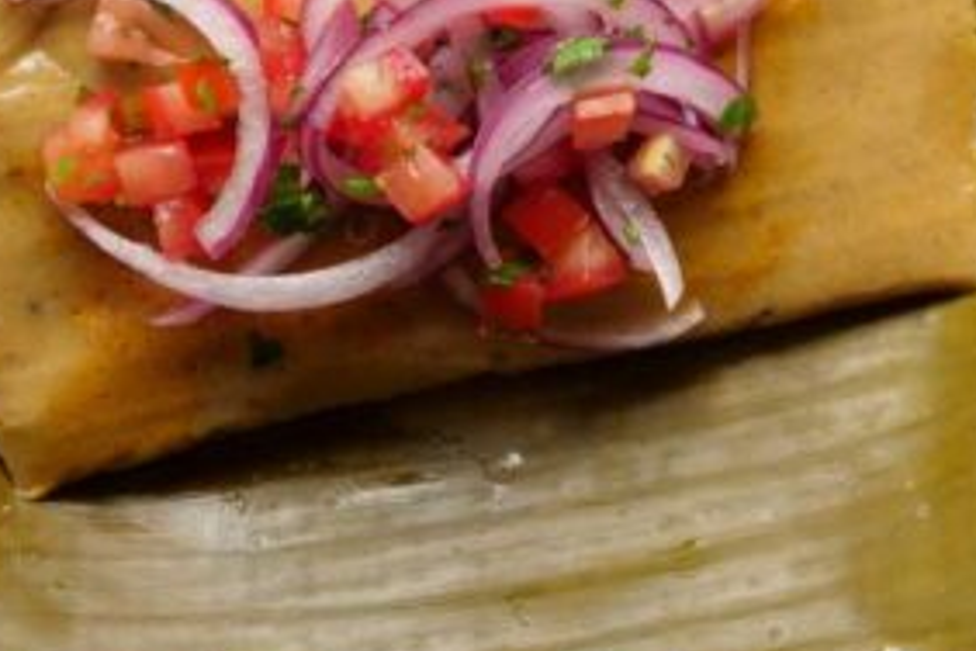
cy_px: 93
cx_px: 613
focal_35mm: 151
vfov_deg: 9.1
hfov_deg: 13.6
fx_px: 4093
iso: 1000
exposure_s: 1/80
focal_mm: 32
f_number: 4.5
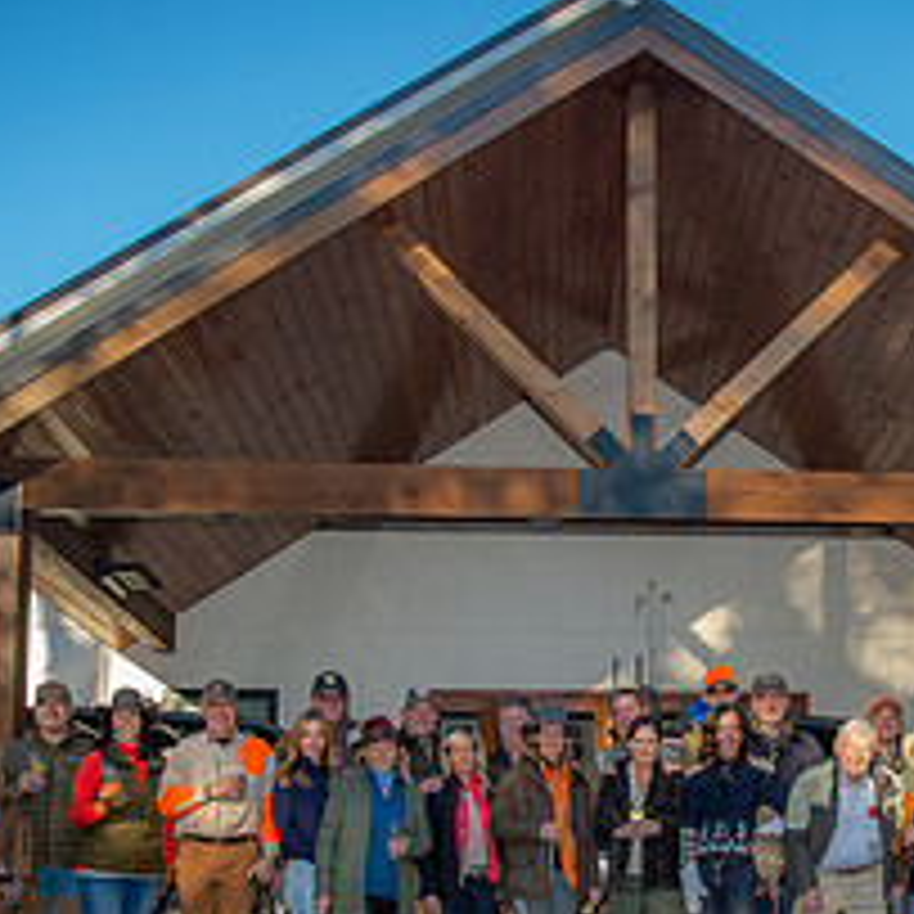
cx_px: 680
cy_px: 785
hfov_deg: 31.1
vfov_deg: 30.5
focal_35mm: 54
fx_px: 1613
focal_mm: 22
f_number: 4.5
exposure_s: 1/160
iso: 160
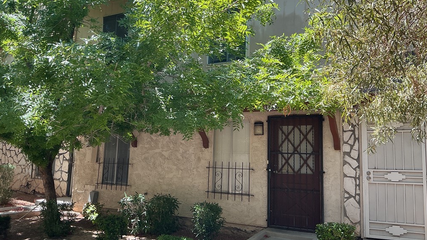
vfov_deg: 36.7
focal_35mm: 32
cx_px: 212
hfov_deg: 61.0
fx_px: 362
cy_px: 117
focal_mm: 3
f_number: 1.8
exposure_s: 1/316
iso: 25
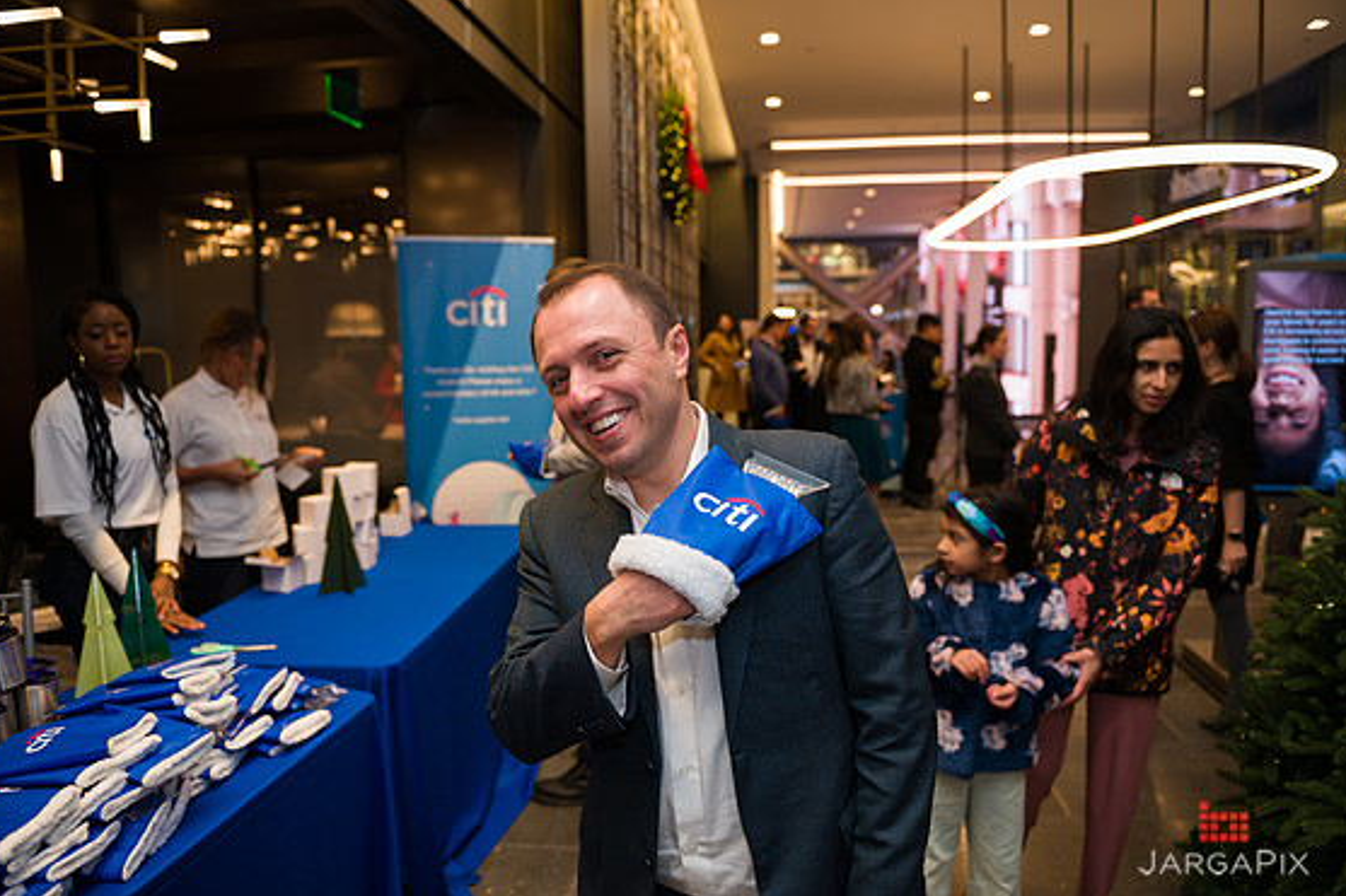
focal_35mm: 25
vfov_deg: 51.3
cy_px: 461
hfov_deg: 71.5
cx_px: 669
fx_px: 934
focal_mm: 24
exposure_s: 1/200
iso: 400
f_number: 3.2
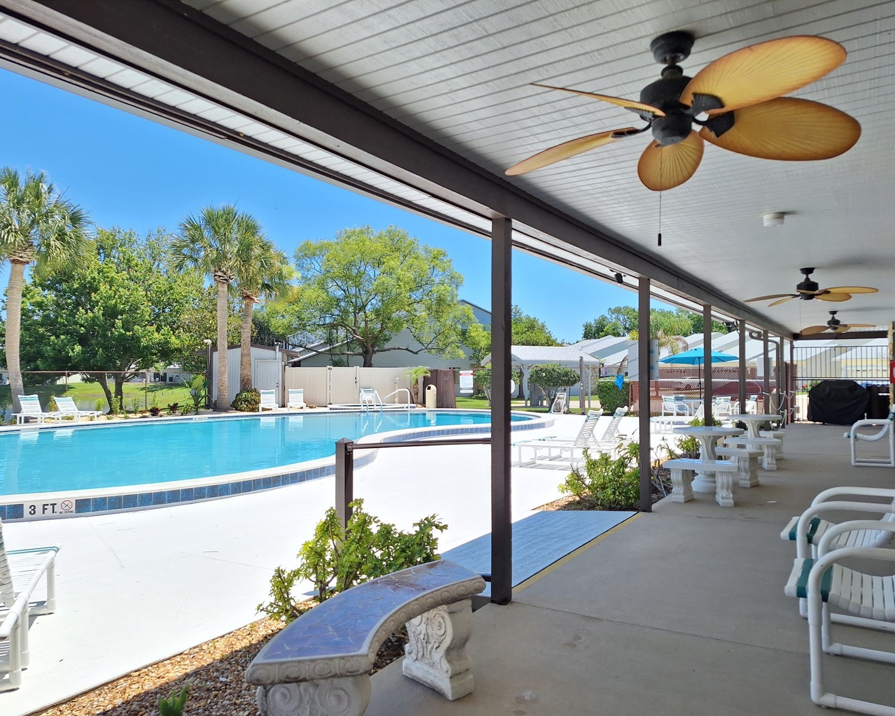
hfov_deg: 70.3
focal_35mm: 24
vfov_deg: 58.8
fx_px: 636
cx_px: 456
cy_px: 358
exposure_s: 1/1558
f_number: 1.8
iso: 40
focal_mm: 5.54
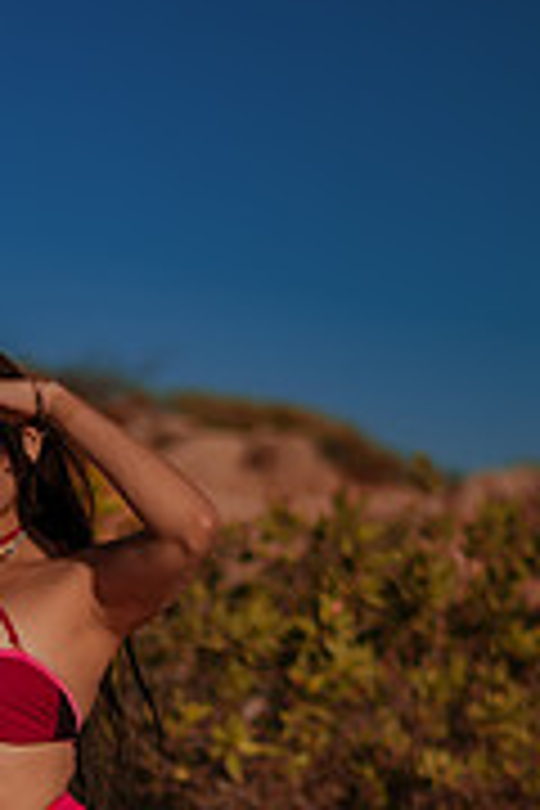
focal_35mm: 145
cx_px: 63
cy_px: 994
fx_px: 3262
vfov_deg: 13.7
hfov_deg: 9.4
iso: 50
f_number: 1.8
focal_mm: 58
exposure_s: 1/8000
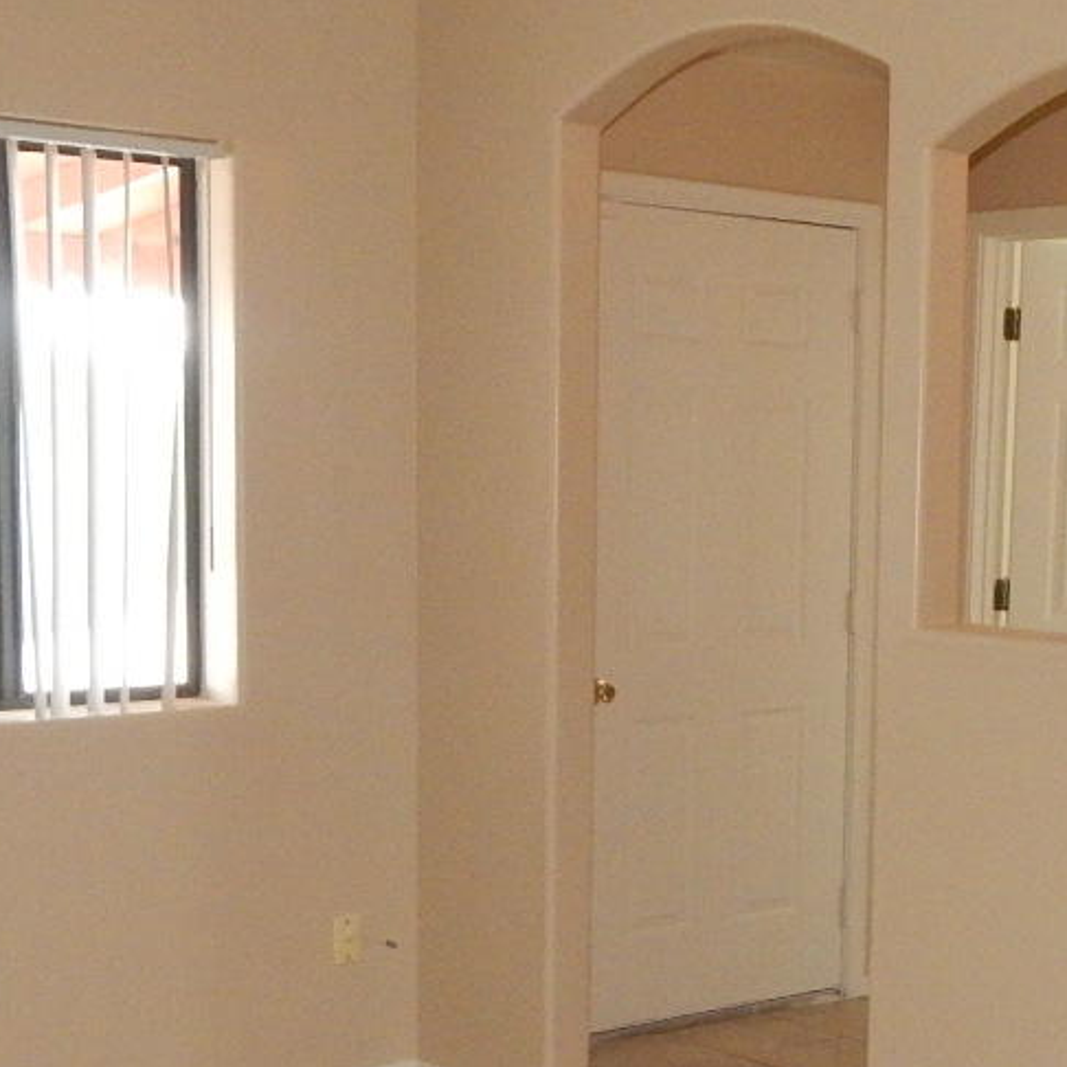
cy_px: 703
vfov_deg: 26.7
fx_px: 2232
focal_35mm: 64
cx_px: 808
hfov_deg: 26.5
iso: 500
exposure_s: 1/30
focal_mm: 4
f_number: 6
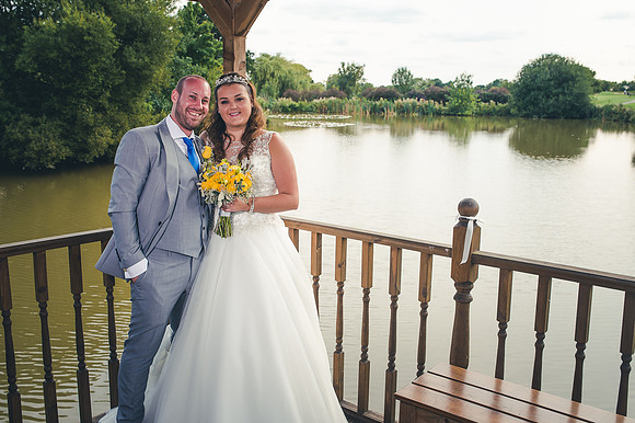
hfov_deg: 54.5
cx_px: 318
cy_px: 212
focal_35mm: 35
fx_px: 617
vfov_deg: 37.8
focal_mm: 35
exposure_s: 1/160
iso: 160
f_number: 8
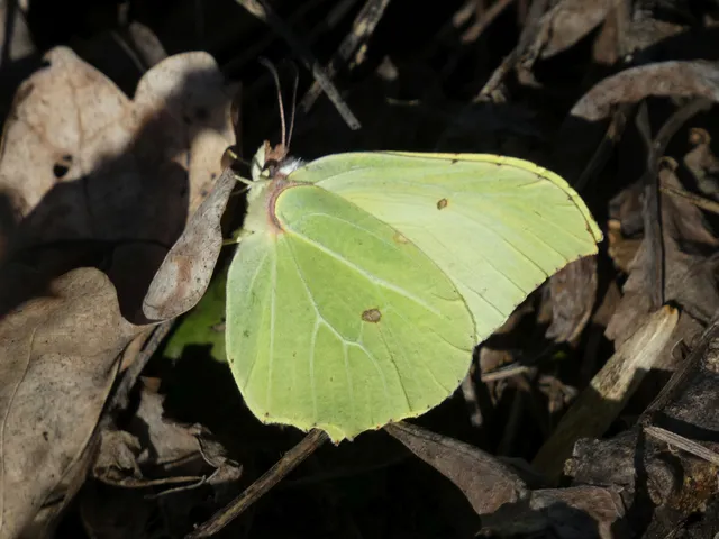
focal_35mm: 584
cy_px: 270
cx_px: 360
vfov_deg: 2.5
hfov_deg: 3.4
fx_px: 12130
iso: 80
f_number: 5.6
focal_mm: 104.7
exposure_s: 1/250
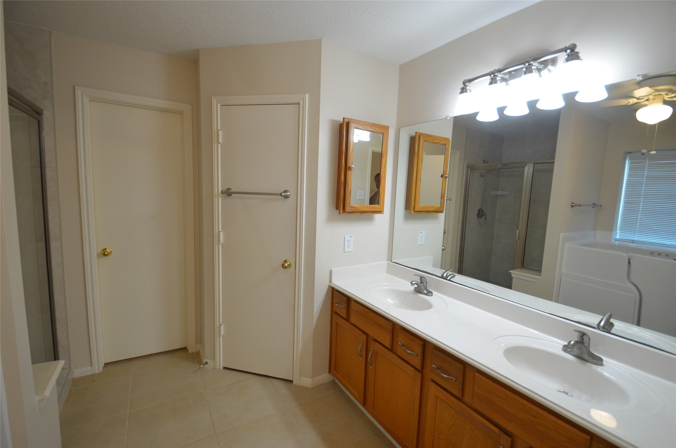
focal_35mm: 15
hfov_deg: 100.5
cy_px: 224
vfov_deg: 77.1
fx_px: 281
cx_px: 338
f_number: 4
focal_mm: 10
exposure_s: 1/60
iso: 500
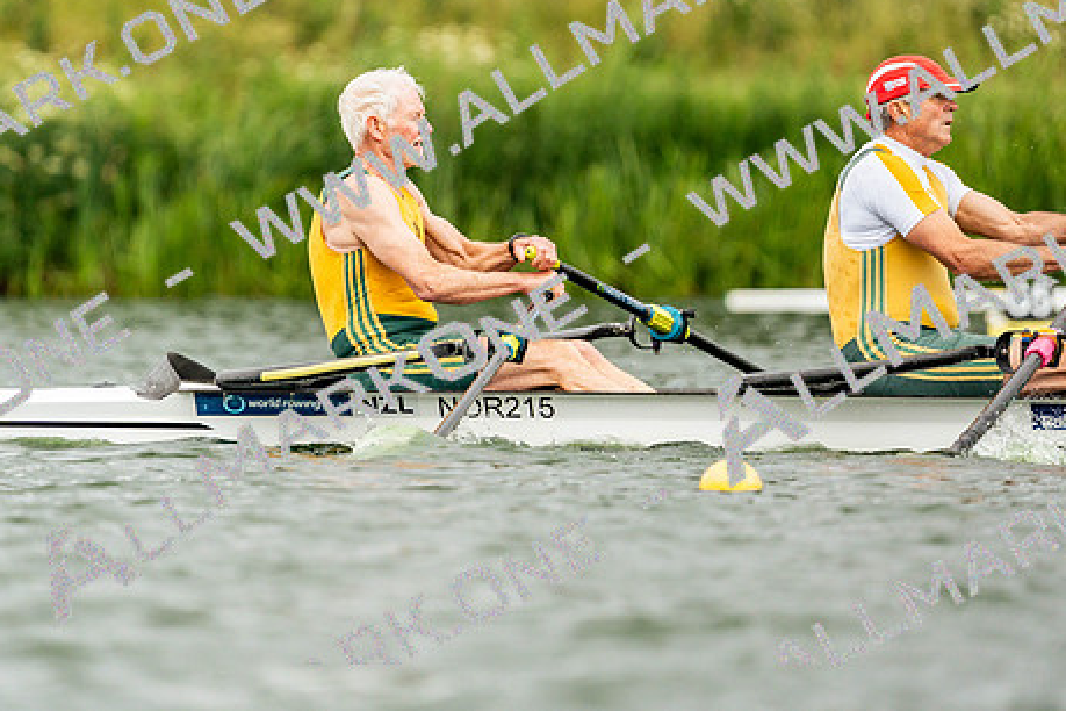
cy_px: 266
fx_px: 18713
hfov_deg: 3.3
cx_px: 518
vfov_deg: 2.2
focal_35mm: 632
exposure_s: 1/2000
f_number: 6.3
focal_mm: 500
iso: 1000
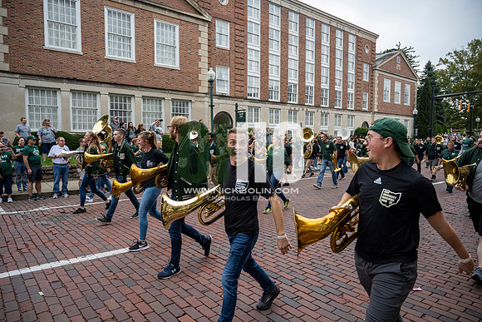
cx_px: 241
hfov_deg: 73.7
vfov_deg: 53.2
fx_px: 321
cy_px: 161
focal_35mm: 24
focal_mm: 24
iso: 1000
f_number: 4
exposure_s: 1/1600
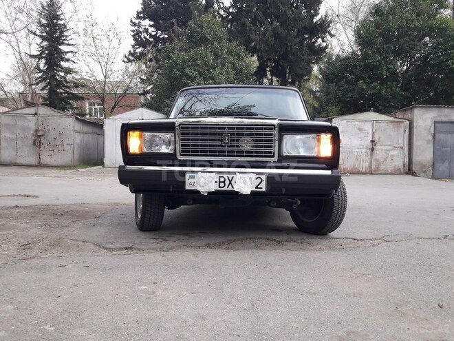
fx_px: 367
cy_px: 170
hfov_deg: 63.4
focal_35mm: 28
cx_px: 227
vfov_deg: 49.7
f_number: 1.9
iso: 80
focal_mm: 3.7
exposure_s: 1/100
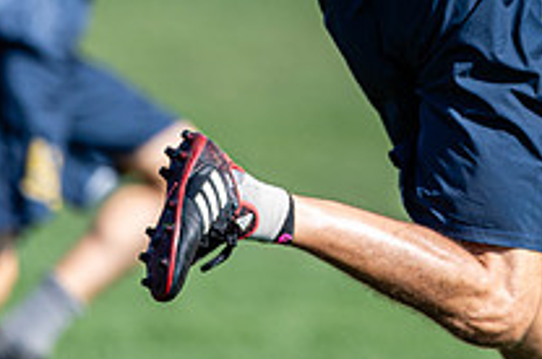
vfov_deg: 1.2
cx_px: 555
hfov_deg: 1.8
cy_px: -121
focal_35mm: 1118
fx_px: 16806
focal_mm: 400
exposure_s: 1/2000
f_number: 2.8
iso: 110
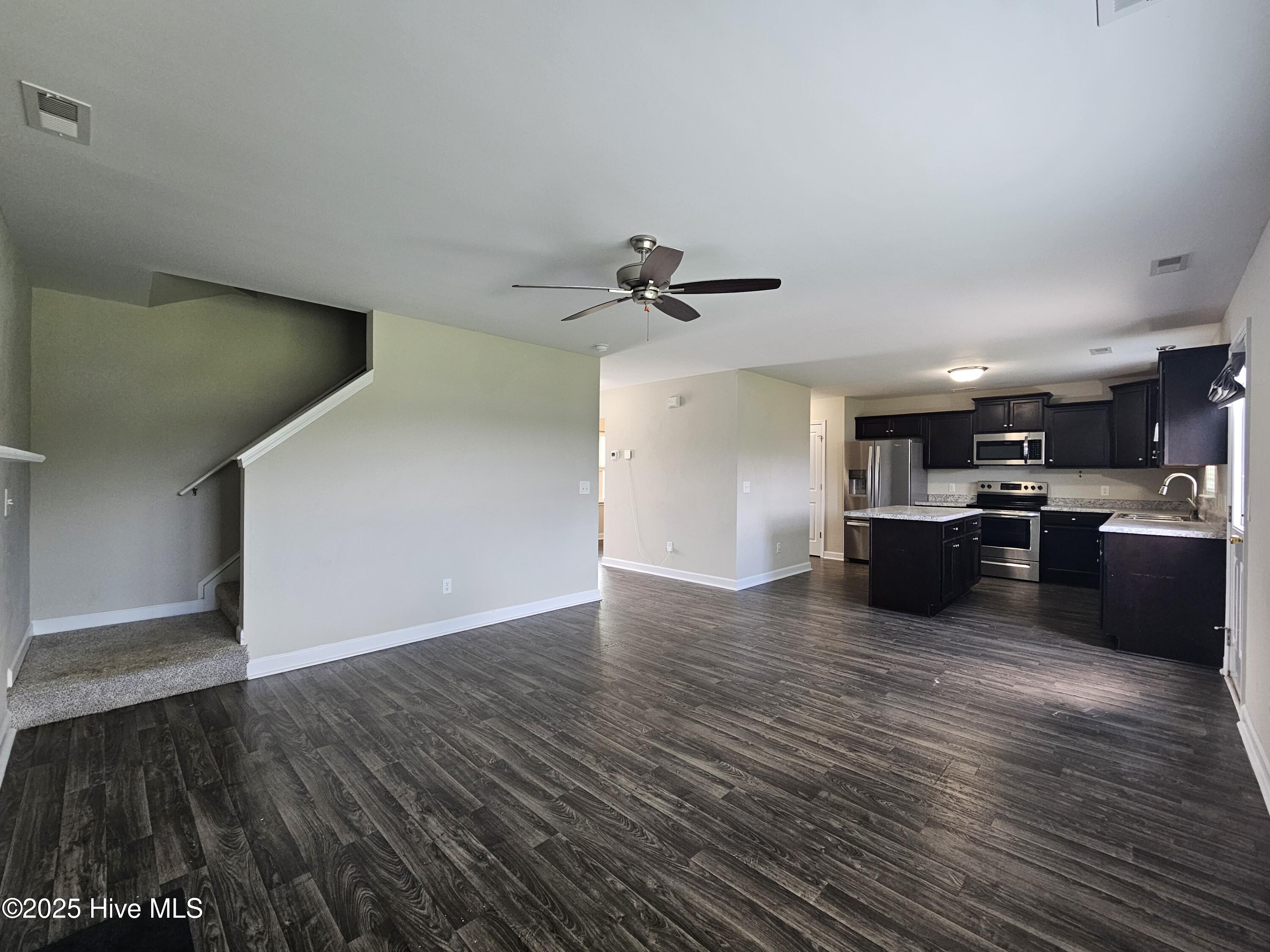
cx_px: 635
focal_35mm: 13
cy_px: 476
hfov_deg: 106.2
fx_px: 477
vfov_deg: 89.9
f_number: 2.2
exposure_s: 1/60
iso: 160
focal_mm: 2.2
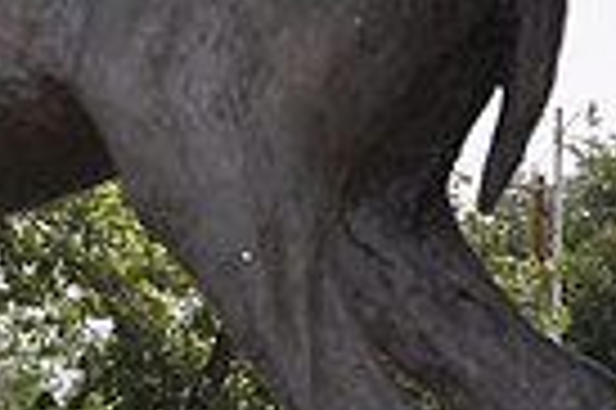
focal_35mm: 331
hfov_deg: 6.2
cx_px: -67
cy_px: 205
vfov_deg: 4.1
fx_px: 5657
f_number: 5.6
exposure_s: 1/200
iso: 200
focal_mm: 52
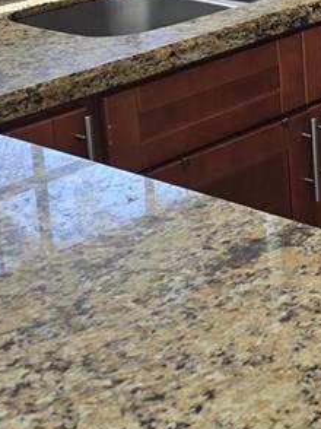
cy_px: -67
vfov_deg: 19.8
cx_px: 588
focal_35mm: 94
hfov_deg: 13.9
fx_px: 1164
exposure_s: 1/180
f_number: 1.7
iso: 80
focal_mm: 6.3
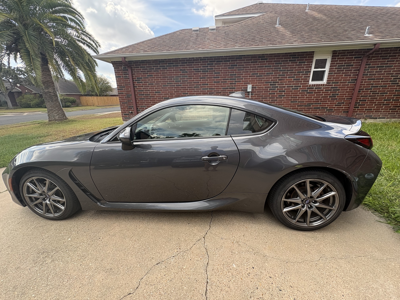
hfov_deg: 102.1
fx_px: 162
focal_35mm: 14
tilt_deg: -18.0
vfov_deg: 85.7
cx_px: 200
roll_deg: +1.5
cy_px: 150
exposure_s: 1/267
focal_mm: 2.22
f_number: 2.2
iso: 40
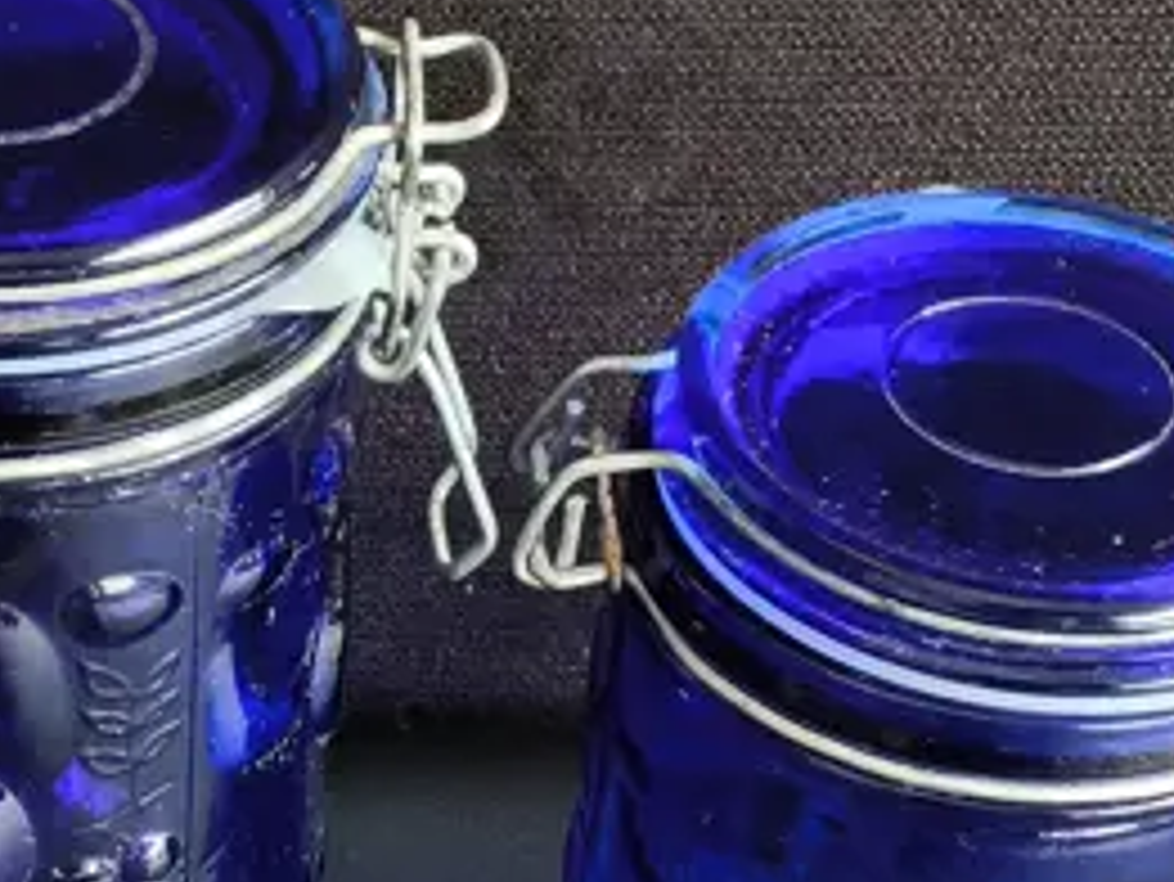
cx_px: 198
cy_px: 432
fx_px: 3597
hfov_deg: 18.3
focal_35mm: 106
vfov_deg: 14.0
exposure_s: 1/100
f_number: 2
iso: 125
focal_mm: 2.87
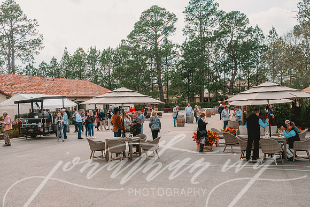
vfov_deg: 29.2
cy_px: 104
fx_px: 396
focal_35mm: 46
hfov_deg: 42.8
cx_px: 155
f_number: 5.6
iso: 80
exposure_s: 1/320
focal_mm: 46
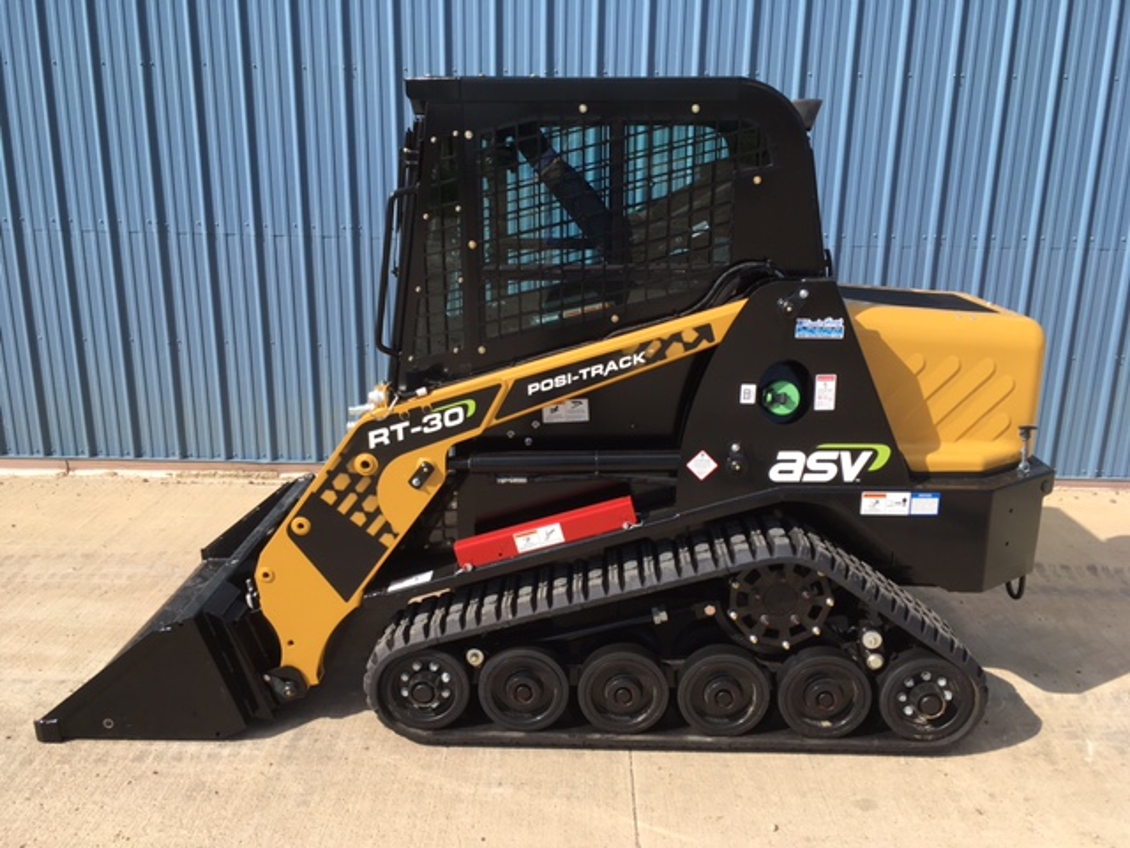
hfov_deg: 61.7
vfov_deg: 48.2
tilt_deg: -14.5
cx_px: 565
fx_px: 947
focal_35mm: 29
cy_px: 424
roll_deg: -1.2
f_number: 2.2
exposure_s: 1/1350
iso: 25
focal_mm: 4.15
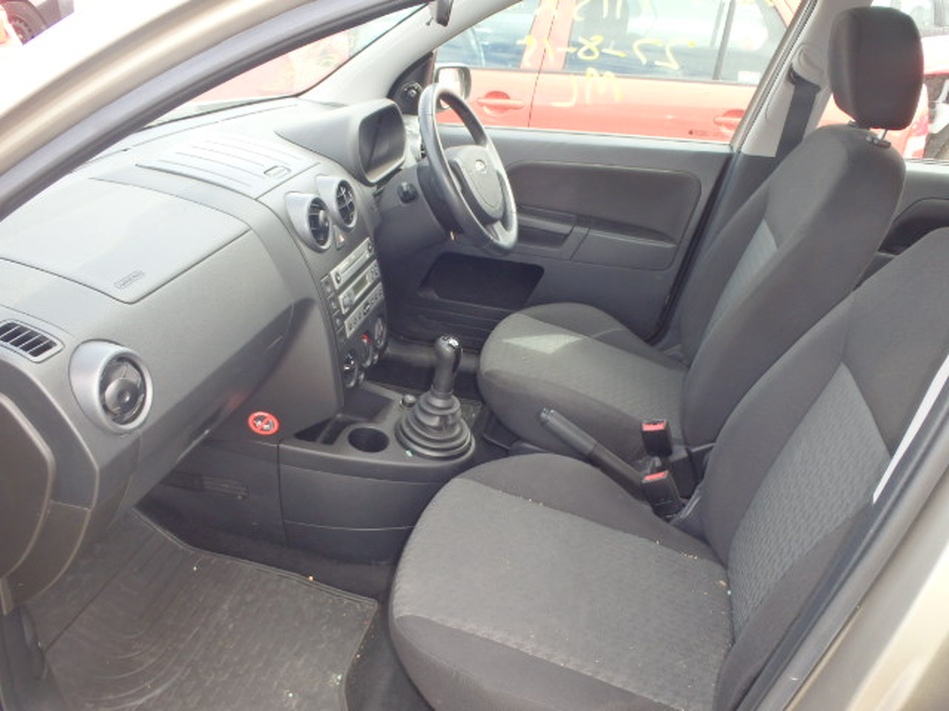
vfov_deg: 49.7
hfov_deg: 63.4
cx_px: 474
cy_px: 356
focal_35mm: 28
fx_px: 768
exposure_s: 1/60
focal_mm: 5
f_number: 3.9
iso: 125
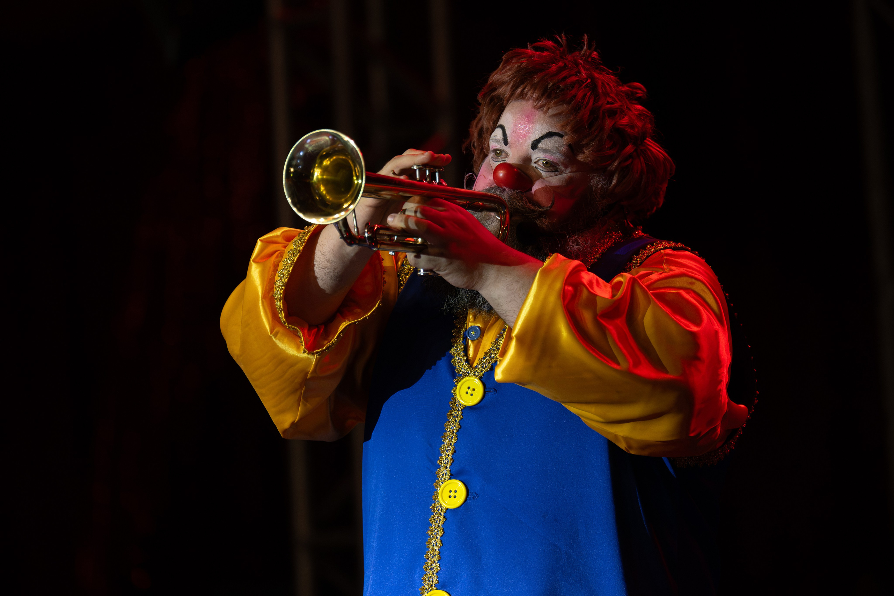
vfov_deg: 4.2
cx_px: 486
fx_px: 8101
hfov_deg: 6.3
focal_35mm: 326
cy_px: 272
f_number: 2.8
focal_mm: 200
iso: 4000
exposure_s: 1/2500
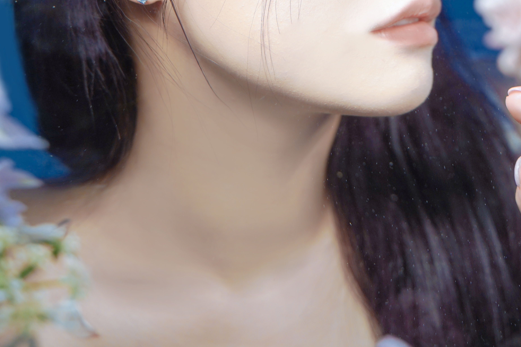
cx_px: 250
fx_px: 1765
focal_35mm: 122
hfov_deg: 16.8
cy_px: 32
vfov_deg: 11.2
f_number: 4
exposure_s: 1/160
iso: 320
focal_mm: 75
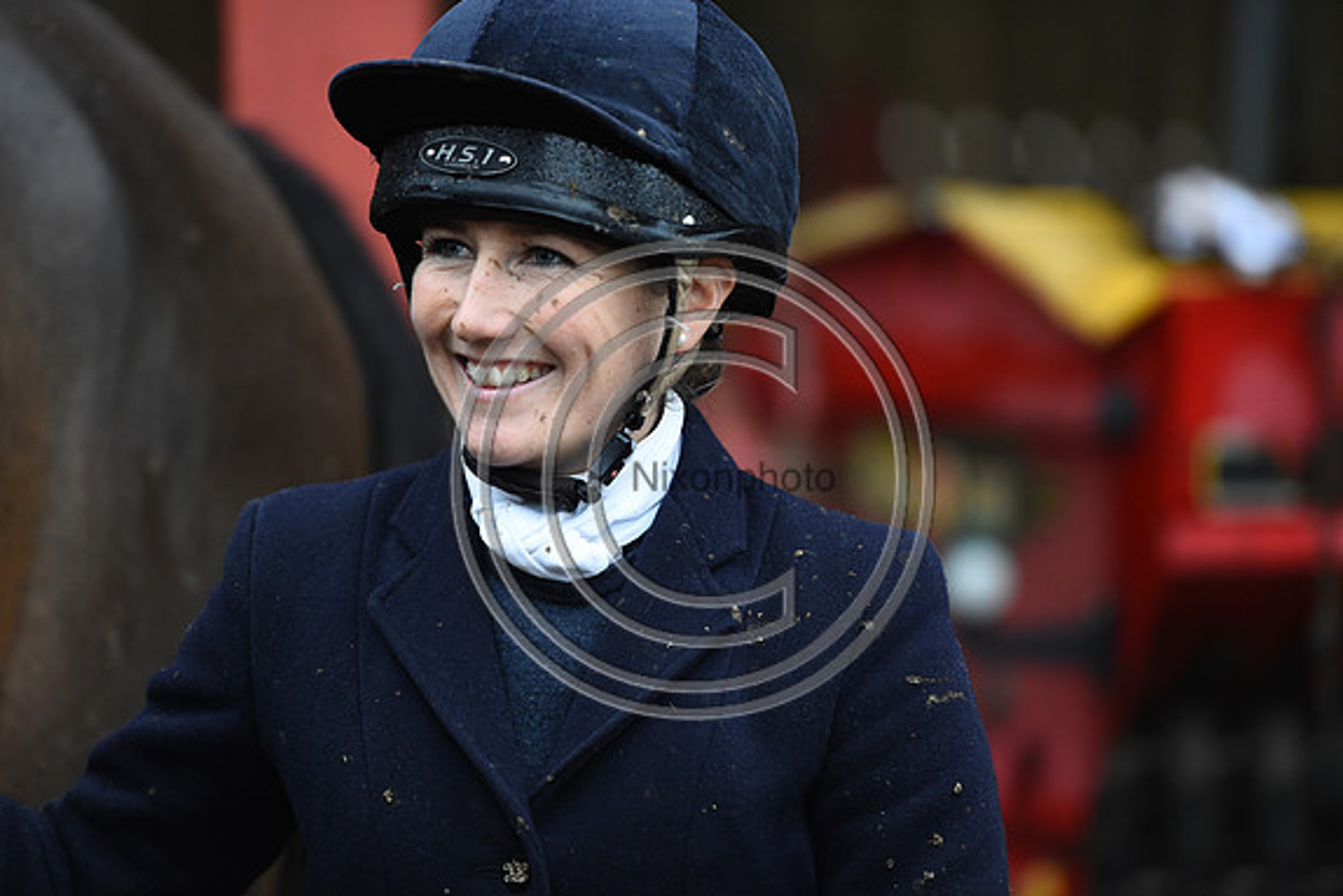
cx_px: 667
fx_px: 7537
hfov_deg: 10.2
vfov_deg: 6.8
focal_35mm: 202
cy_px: 447
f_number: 2.8
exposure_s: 1/800
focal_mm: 200
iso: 3200
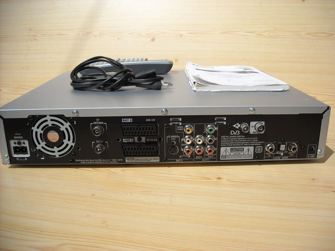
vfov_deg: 40.7
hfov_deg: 52.6
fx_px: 339
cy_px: 126
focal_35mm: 35
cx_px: 168
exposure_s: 1/569
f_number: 5.6
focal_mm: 5.7
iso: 64
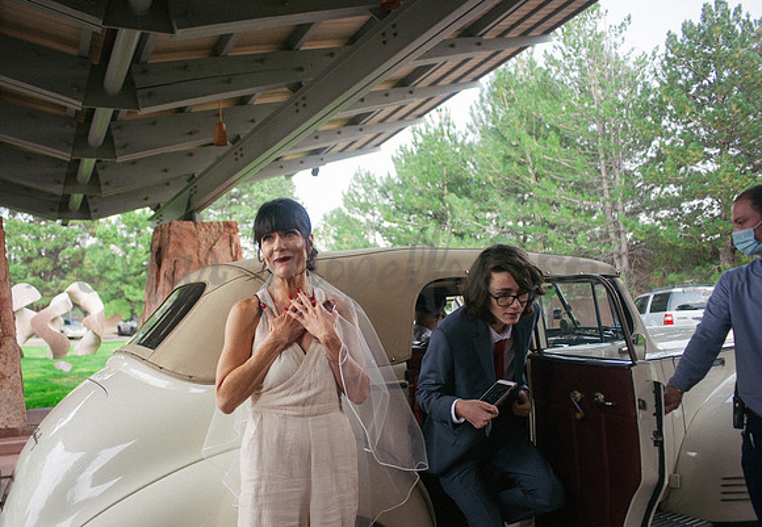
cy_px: 288
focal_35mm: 31
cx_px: 330
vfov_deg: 42.8
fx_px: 672
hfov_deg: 58.9
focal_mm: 28
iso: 400
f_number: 2.8
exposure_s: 1/640
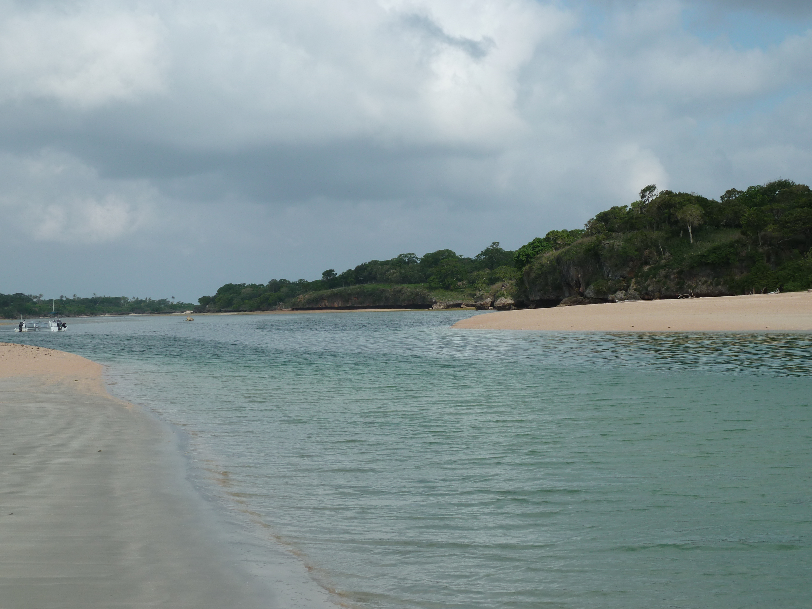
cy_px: 304
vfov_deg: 24.8
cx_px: 406
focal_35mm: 59
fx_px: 1384
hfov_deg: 32.7
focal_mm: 9.7
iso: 80
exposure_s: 1/500
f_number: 5
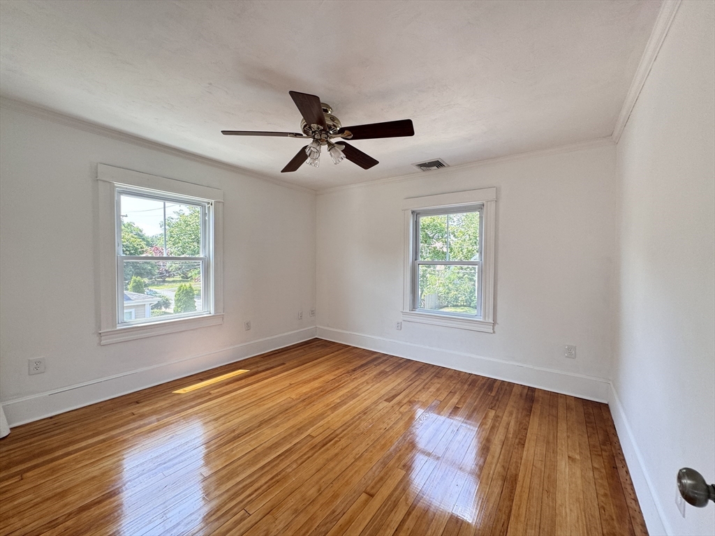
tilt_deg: -1.1
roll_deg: +0.0
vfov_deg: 85.7
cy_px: 268
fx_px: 289
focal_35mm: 14
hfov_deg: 102.1
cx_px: 358
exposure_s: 1/99
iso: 100
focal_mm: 2.22
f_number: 2.2
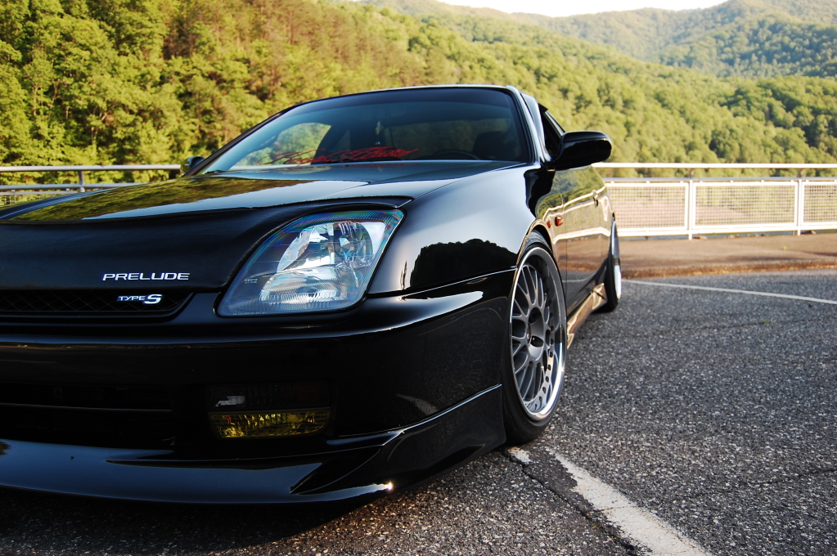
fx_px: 766
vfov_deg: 39.9
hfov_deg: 57.3
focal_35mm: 33
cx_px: 418
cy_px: 278
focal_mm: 22
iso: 200
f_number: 4
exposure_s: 1/125
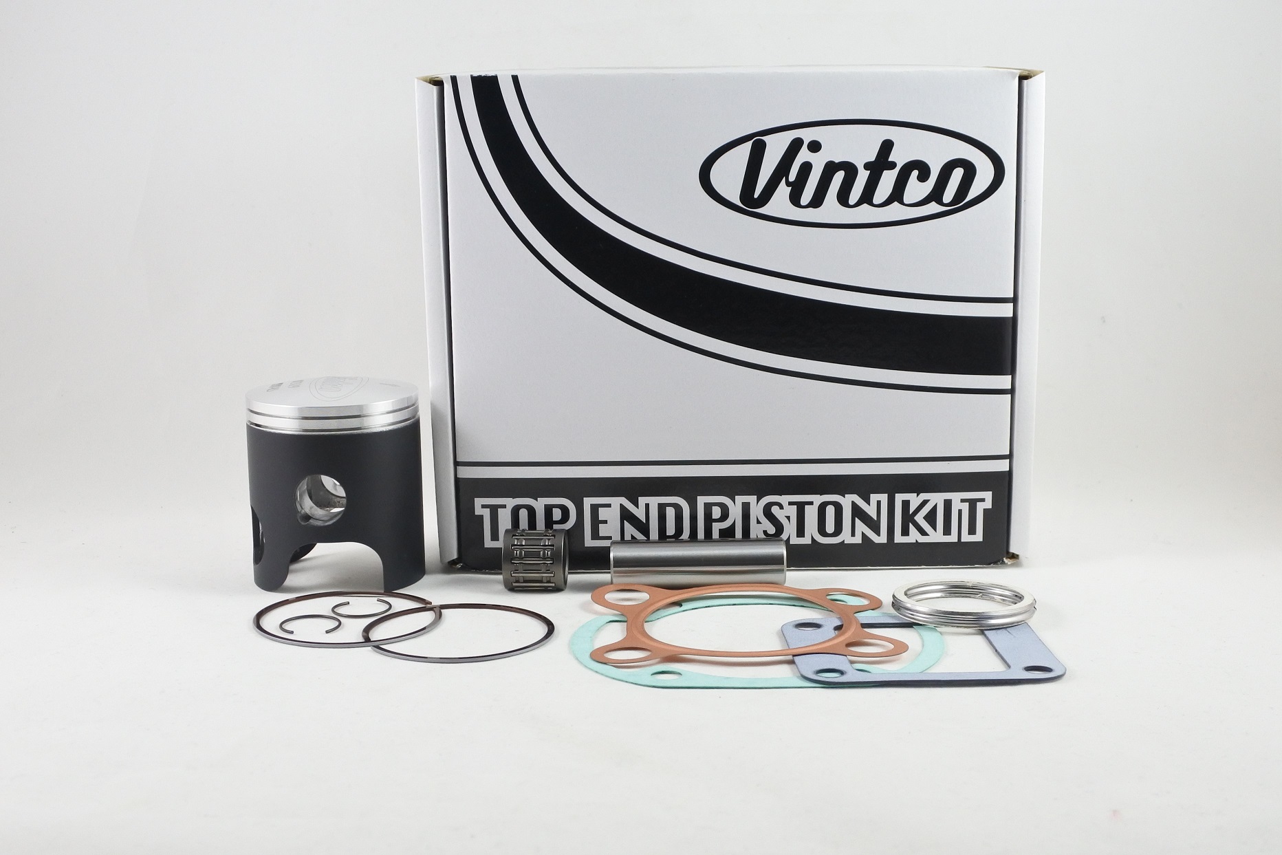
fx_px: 1282
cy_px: 428
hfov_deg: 53.1
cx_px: 641
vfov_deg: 36.9
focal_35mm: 36
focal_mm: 13.4
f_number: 4
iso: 500
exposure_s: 1/125
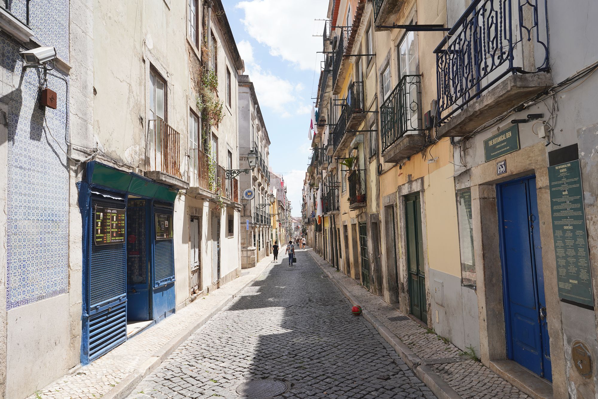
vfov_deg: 53.1
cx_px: 299
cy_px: 200
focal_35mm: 24
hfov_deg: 73.7
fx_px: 399
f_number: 11
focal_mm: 24
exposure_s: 1/100
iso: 100
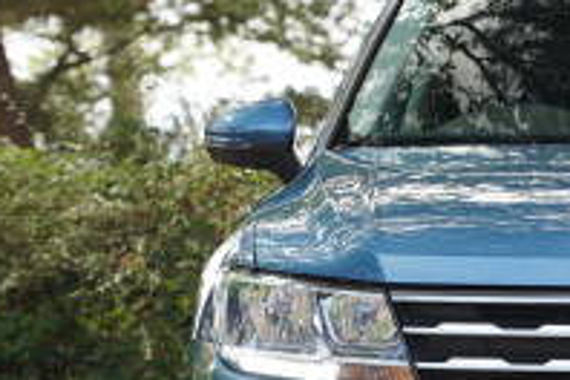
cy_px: 334
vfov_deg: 6.6
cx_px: 674
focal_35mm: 209
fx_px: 3303
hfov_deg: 9.7
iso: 100
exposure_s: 1/80
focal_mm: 64.5
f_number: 4
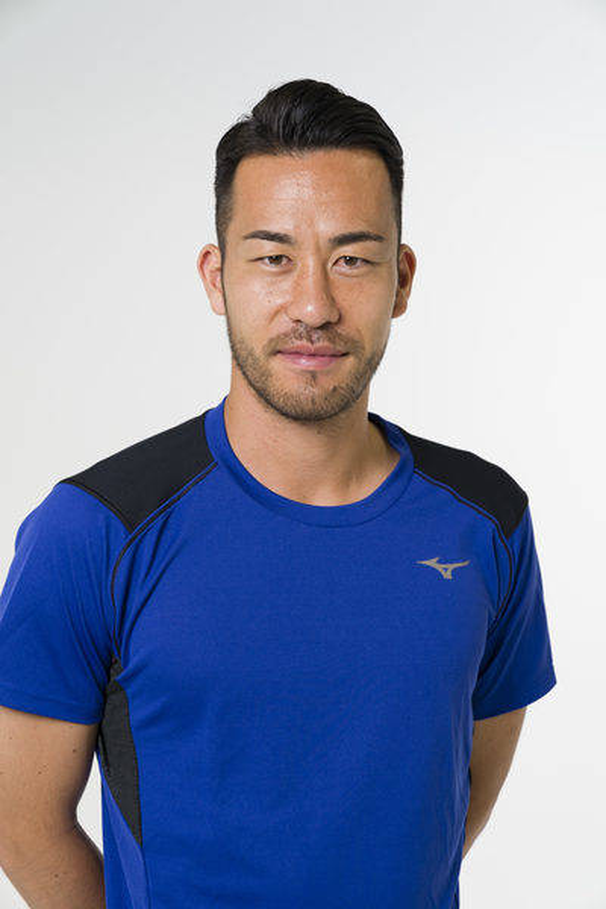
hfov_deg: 19.5
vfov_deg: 28.8
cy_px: 454
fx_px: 1767
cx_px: 303
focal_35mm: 70
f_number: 5.6
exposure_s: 1/125
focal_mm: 70
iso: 100
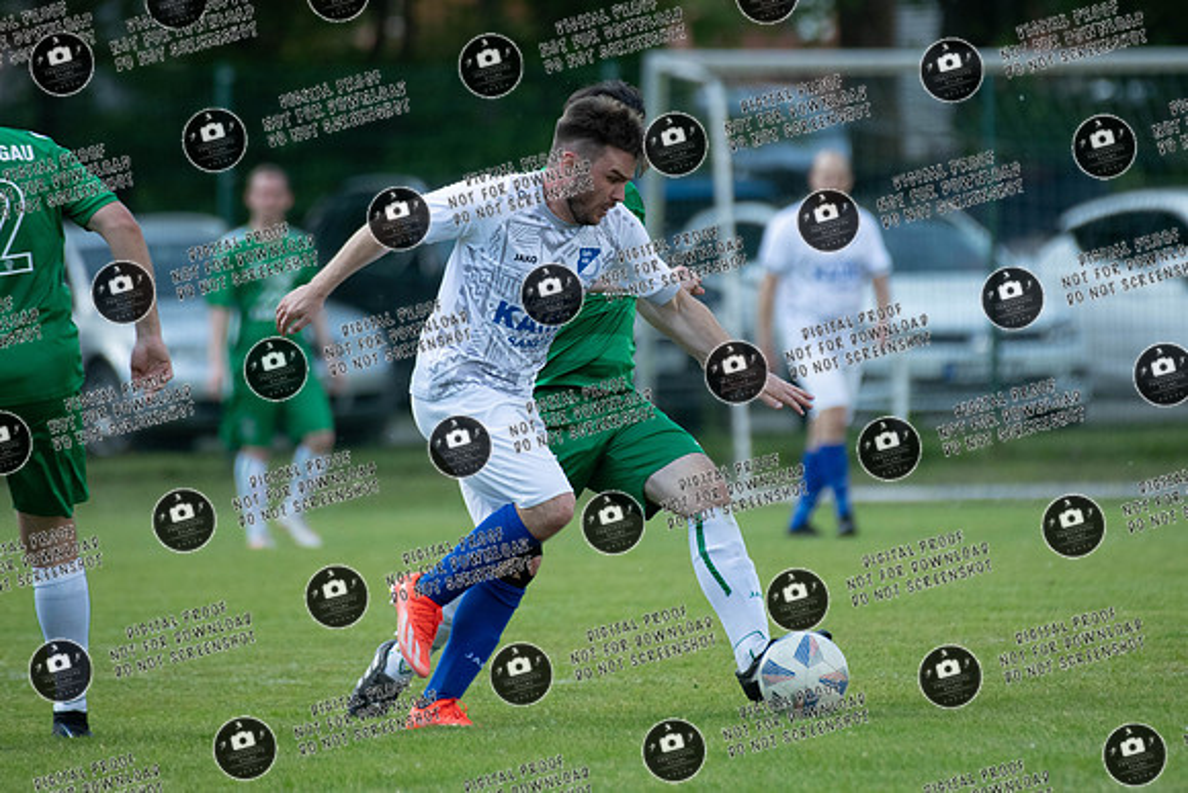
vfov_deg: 2.4
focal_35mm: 574
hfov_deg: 3.6
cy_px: 333
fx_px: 18958
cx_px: 635
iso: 1100
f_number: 5.6
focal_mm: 450
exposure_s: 1/1600
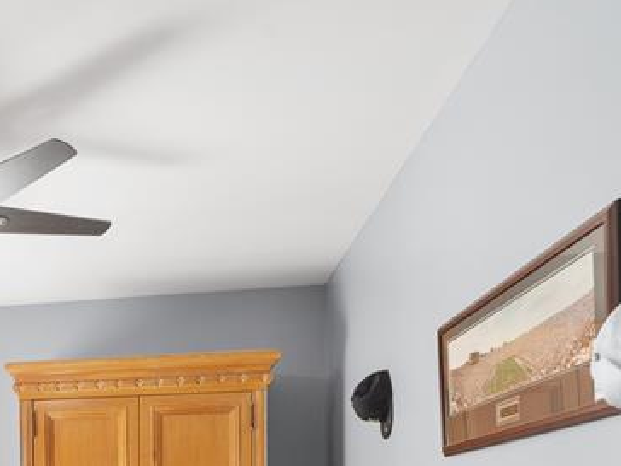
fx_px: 825
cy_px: 511
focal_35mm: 46
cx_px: -3
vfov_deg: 28.6
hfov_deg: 36.9
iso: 320
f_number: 9
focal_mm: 17
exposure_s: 1/8
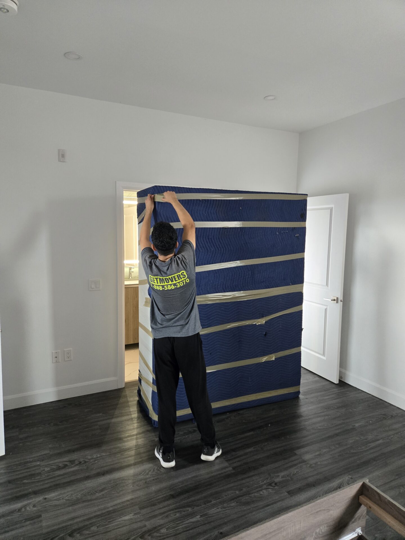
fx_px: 359
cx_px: 202
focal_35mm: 23
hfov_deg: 58.9
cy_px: 270
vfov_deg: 73.9
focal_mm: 5.4
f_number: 1.8
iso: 800
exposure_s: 1/120
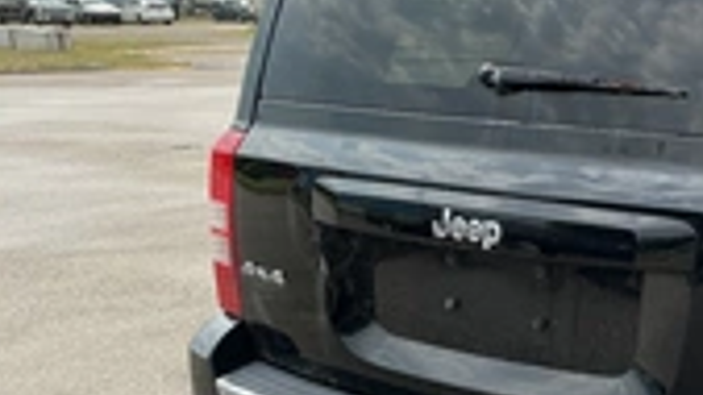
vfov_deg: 16.7
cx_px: 807
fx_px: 1342
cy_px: 279
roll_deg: +0.4
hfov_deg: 26.6
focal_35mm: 72
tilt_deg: -10.6
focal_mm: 3
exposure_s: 1/883
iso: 25
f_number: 1.8
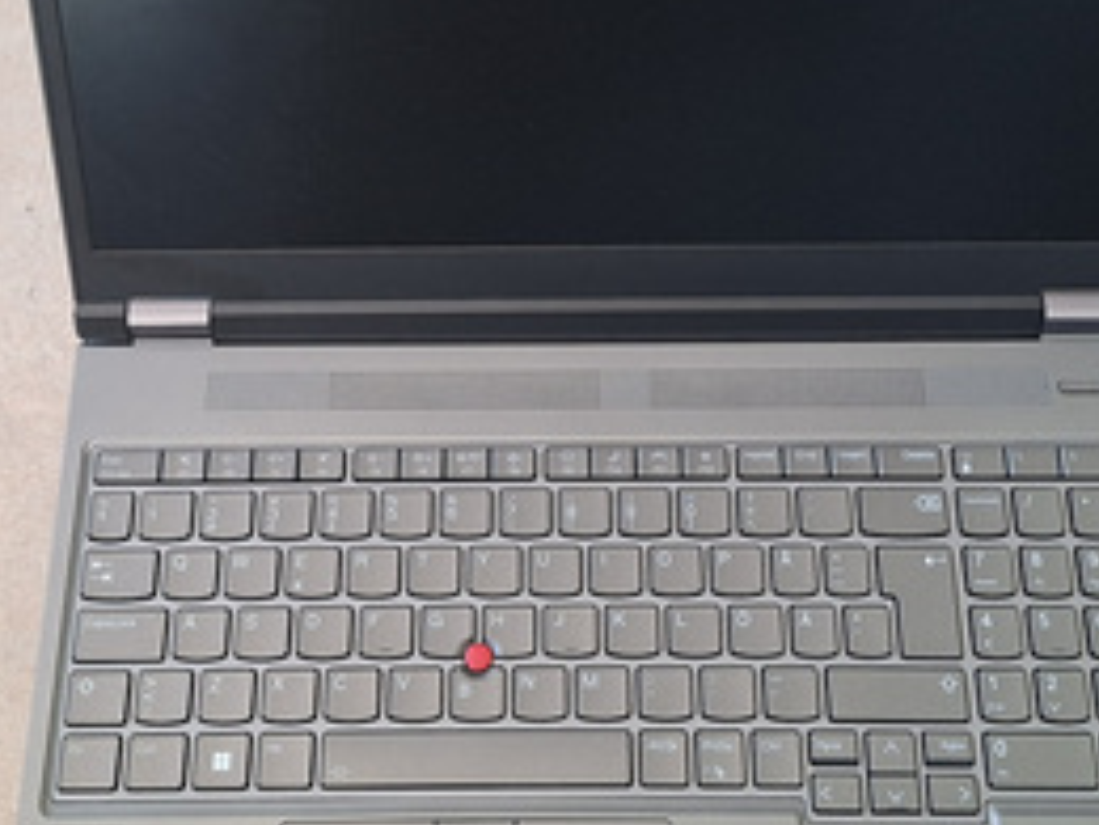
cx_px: 550
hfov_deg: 36.2
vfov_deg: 27.4
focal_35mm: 53
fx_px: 1683
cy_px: 296
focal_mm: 5.54
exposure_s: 1/100
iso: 320
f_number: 1.8
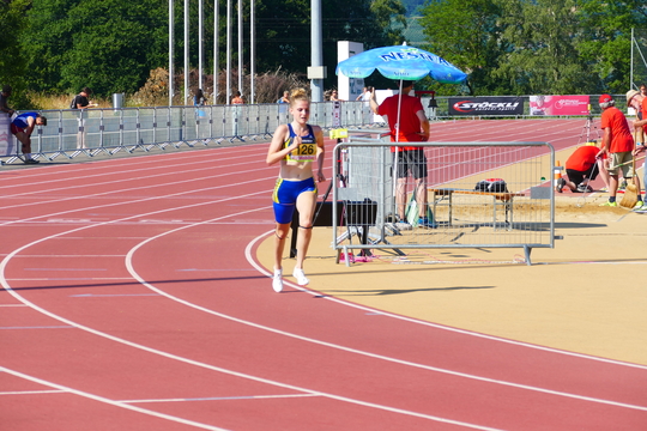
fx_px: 3145
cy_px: 216
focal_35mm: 175
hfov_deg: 11.7
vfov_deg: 7.8
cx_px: 324
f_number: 4
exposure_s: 1/800
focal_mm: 63.88
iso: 125
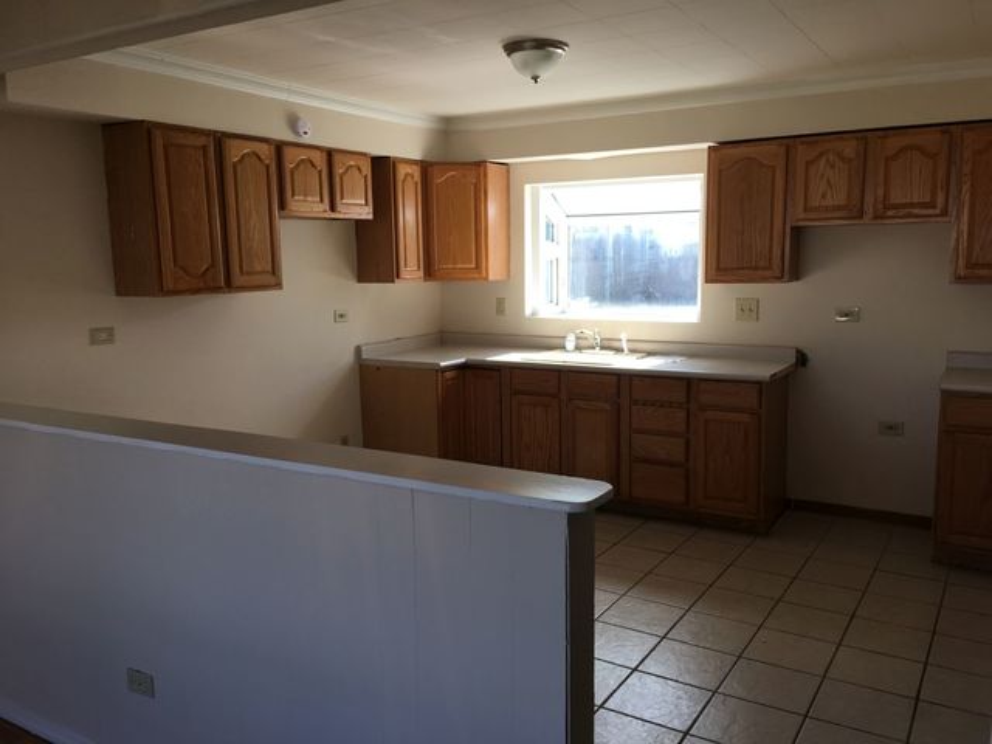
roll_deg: +1.5
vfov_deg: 48.2
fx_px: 831
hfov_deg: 61.7
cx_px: 496
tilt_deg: -7.7
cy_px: 372
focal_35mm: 29
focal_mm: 4.15
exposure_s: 1/137
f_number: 2.2
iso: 25
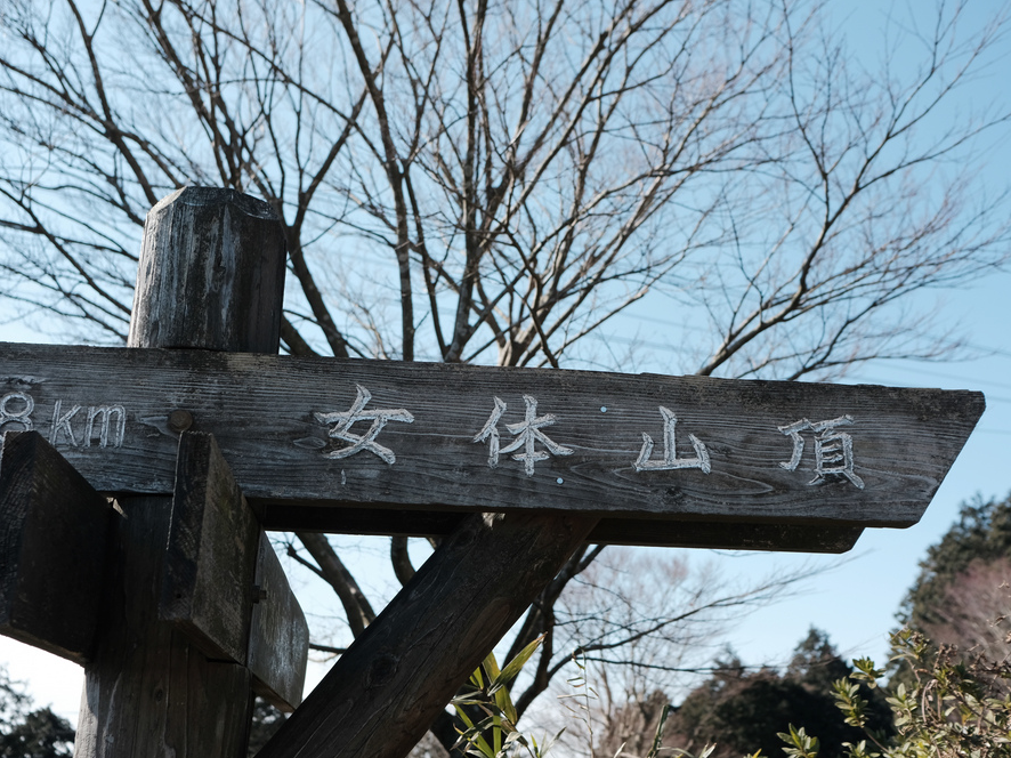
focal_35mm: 38
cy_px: 378
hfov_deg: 49.0
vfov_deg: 37.7
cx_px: 496
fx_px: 1110
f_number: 3.6
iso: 200
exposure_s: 1/1000
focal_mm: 23
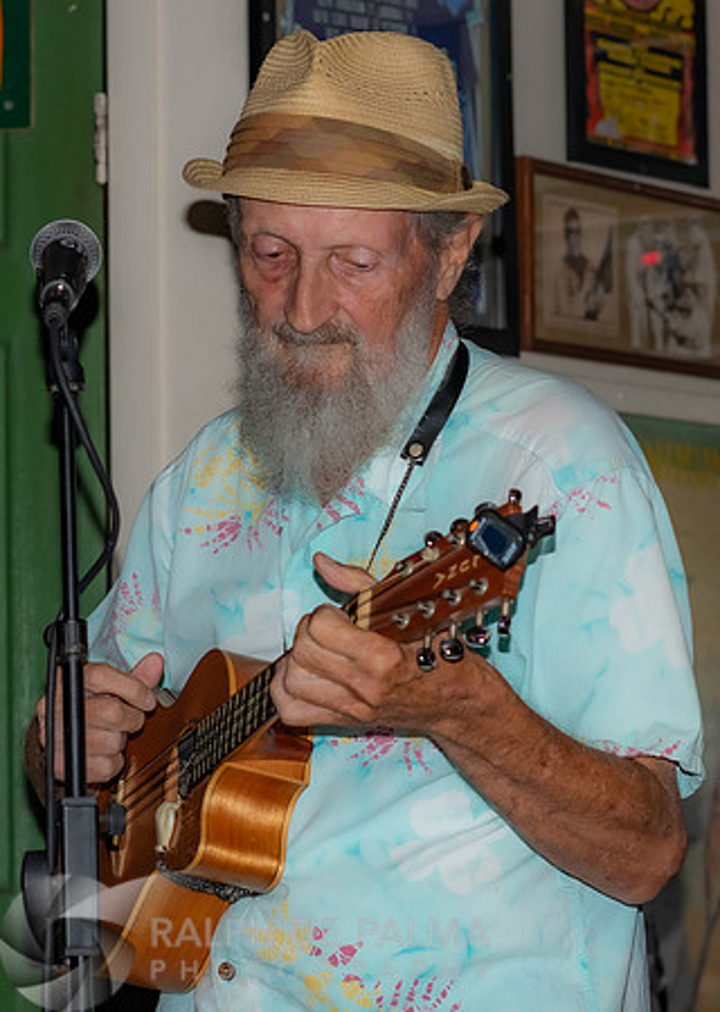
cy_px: 491
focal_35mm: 139
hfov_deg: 10.3
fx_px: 3996
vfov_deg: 14.4
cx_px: 402
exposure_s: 1/160
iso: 800
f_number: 5.6
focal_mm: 85
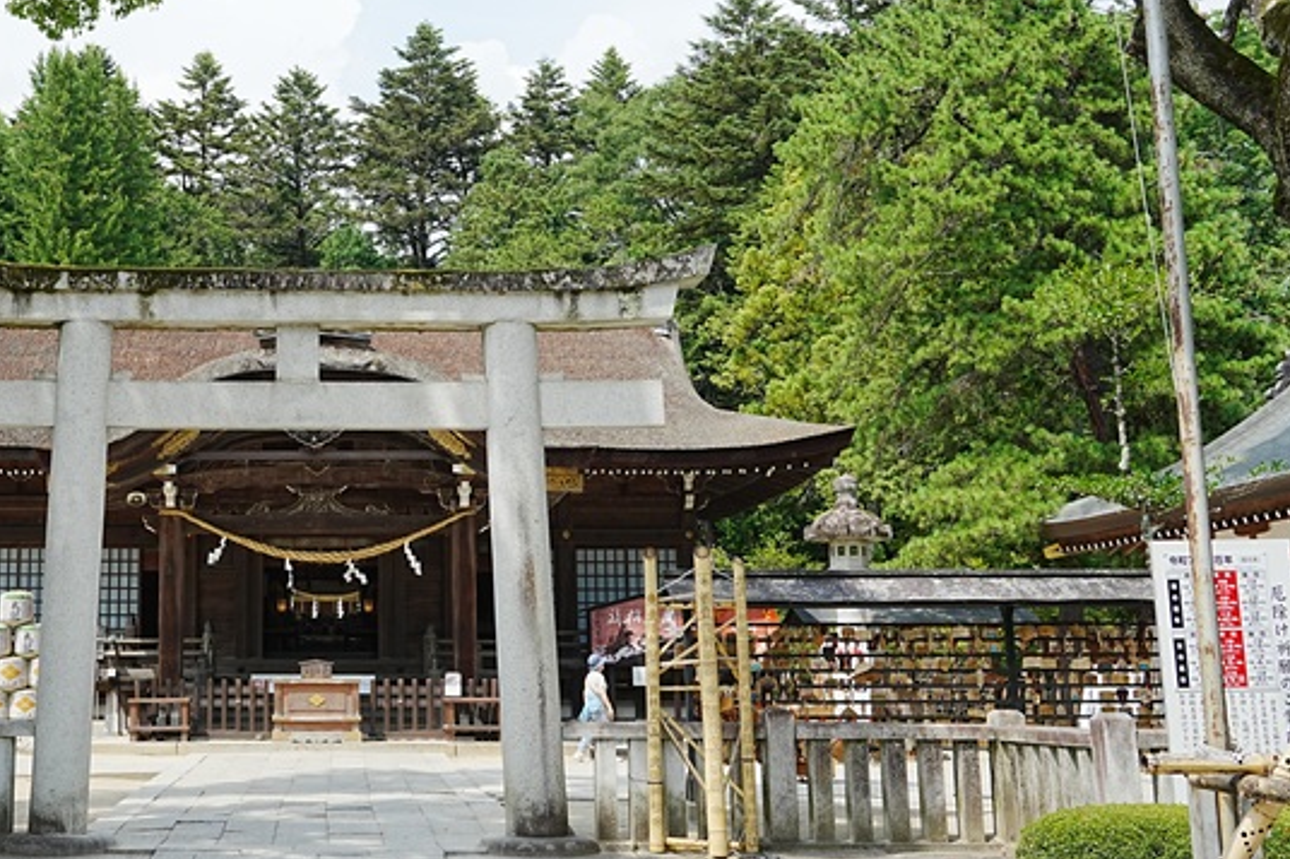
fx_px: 1719
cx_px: 301
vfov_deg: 28.0
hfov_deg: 39.8
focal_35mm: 48
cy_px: 377
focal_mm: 31
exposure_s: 1/800
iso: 400
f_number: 8
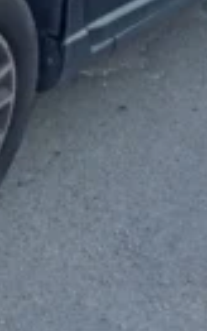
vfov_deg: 14.3
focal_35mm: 136
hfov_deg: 9.4
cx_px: -114
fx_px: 1226
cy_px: -172
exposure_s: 1/126
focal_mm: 3.46
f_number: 2.2
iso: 100
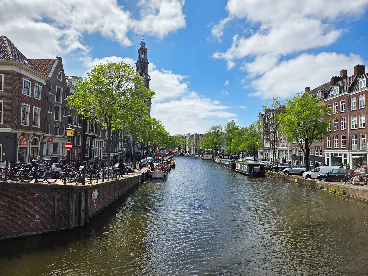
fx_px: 245
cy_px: 138
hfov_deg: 73.9
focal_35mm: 23
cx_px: 184
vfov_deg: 58.9
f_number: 1.8
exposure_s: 1/7891
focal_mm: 5.4
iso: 80
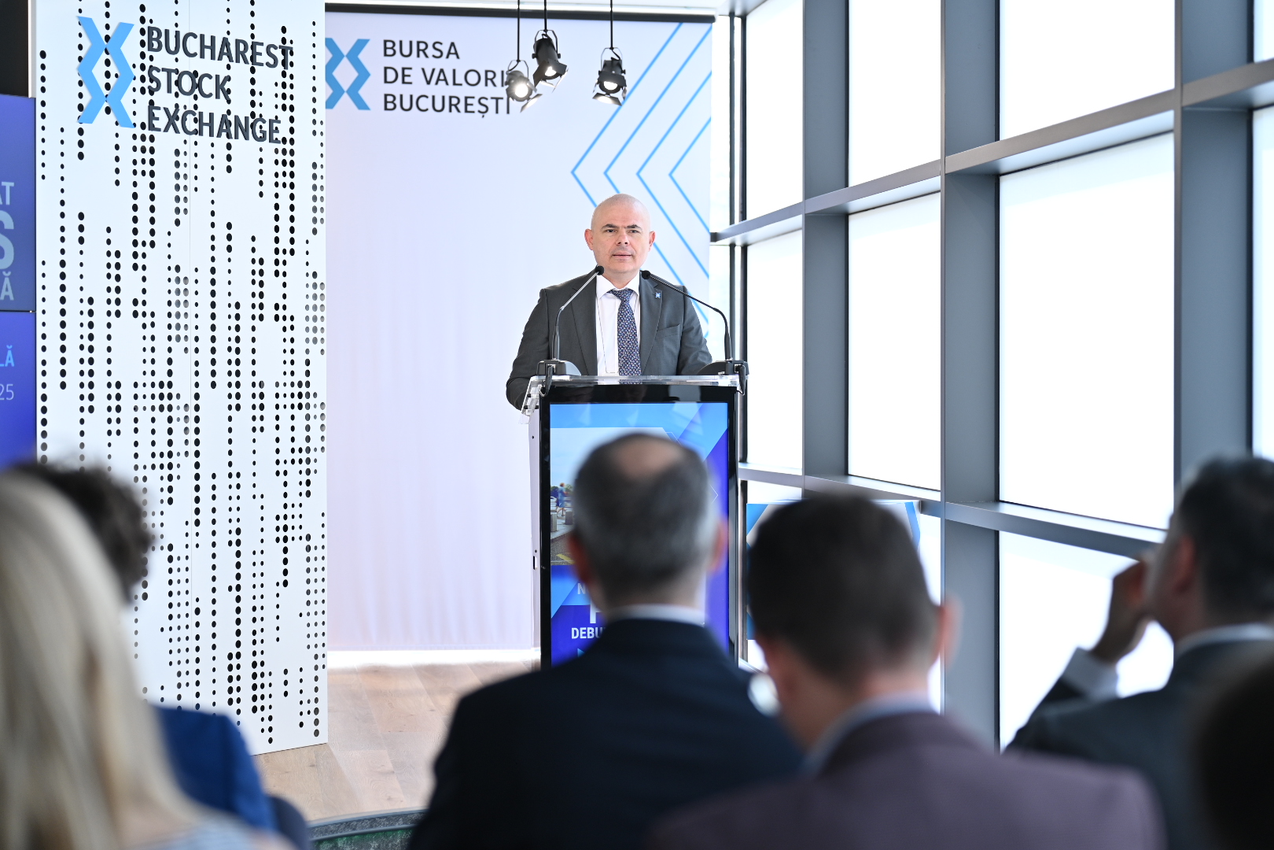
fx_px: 2442
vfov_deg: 19.7
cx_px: 637
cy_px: 425
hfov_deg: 29.2
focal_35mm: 69
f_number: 2.5
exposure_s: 1/250
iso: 250
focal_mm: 69
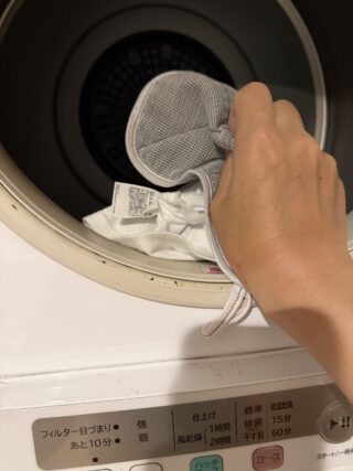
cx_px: 176
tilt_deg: -8.7
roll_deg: +2.8
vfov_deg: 71.6
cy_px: 236
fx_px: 326
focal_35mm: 24
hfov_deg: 56.8
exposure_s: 1/50
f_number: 1.78
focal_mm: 6.76
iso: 800
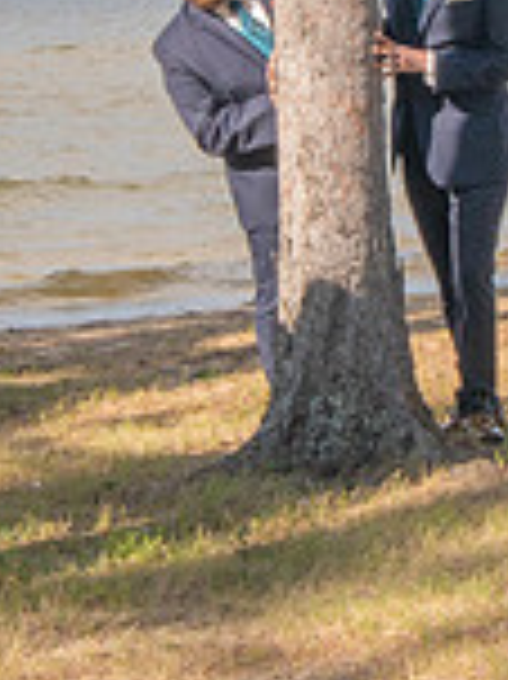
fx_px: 2704
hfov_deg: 10.7
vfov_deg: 14.3
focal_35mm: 138
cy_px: 170
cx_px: 349
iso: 100
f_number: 10
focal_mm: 20
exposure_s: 1/200
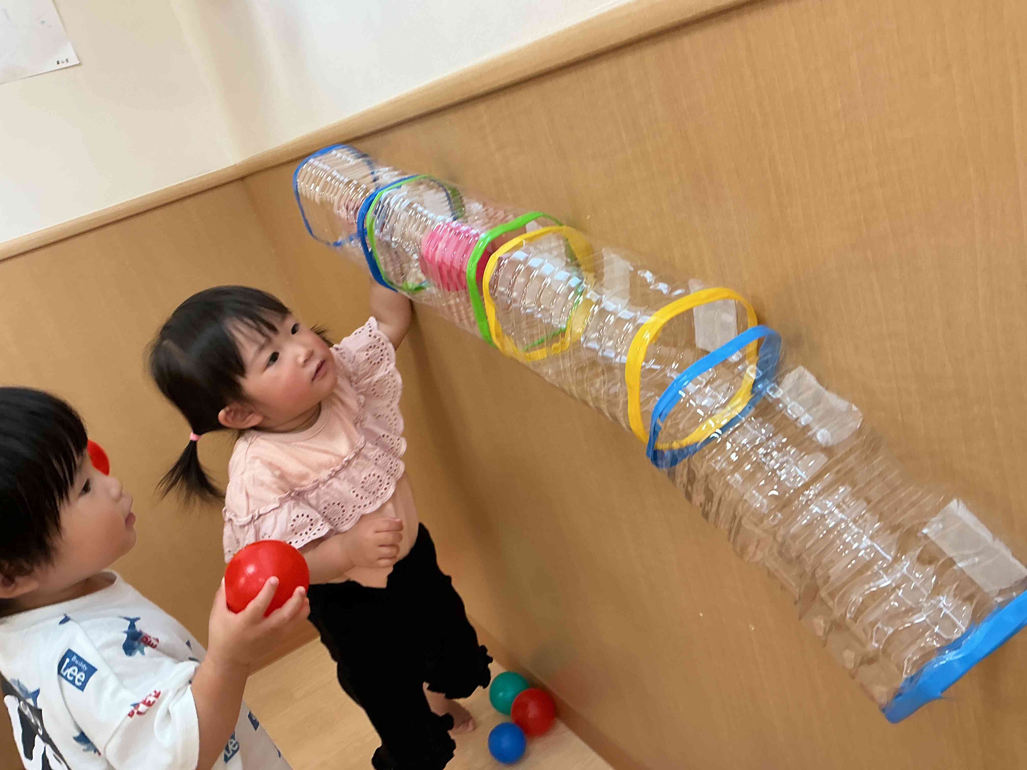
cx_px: 514
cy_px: 385
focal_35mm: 29
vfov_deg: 48.2
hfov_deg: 61.7
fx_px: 860
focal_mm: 3
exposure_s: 1/100
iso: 40
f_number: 1.8
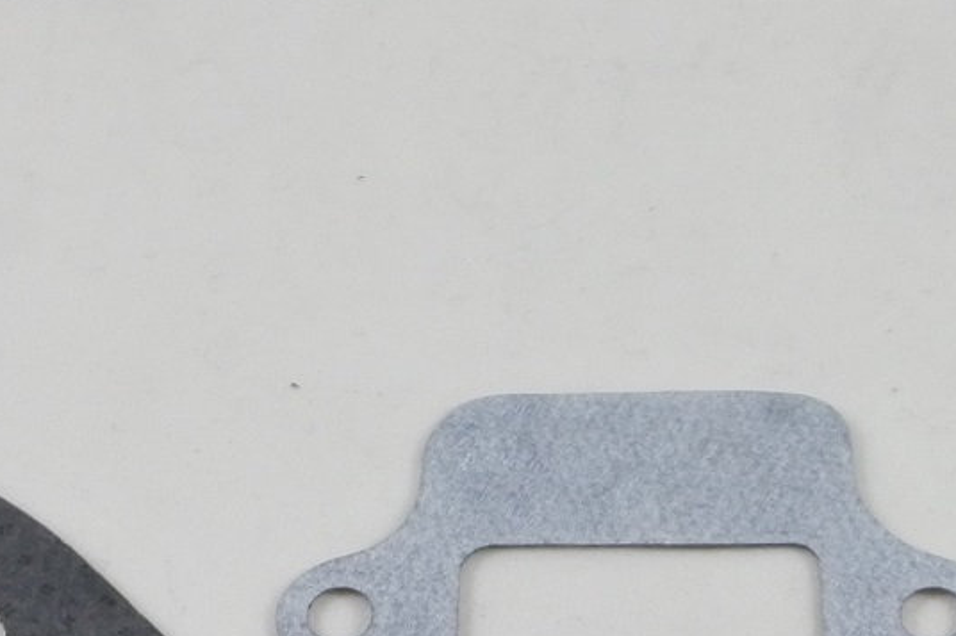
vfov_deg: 10.7
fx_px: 3239
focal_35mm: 122
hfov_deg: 16.6
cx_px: 838
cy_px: 1038
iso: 400
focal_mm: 13.4
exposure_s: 1/160
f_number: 4
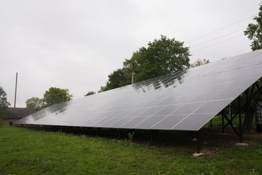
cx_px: 131
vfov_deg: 43.6
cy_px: 88
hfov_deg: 61.9
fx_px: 218
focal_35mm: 30
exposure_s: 1/160
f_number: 9
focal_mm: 30
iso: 640
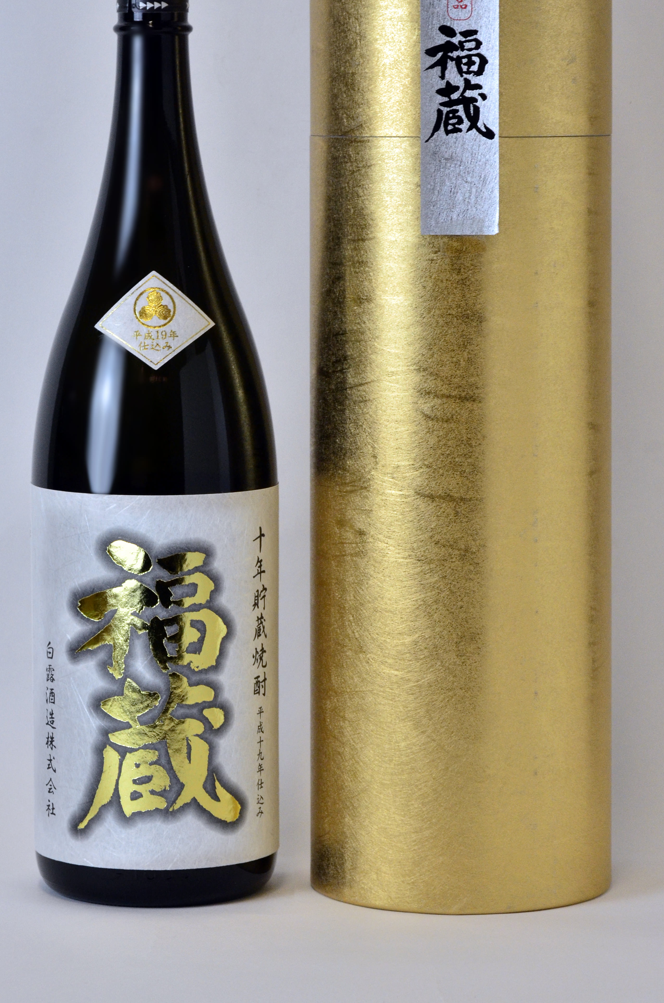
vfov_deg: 14.2
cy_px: 365
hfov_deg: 9.4
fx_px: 4019
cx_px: 297
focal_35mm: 145
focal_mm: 75
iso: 800
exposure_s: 1/50
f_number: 10
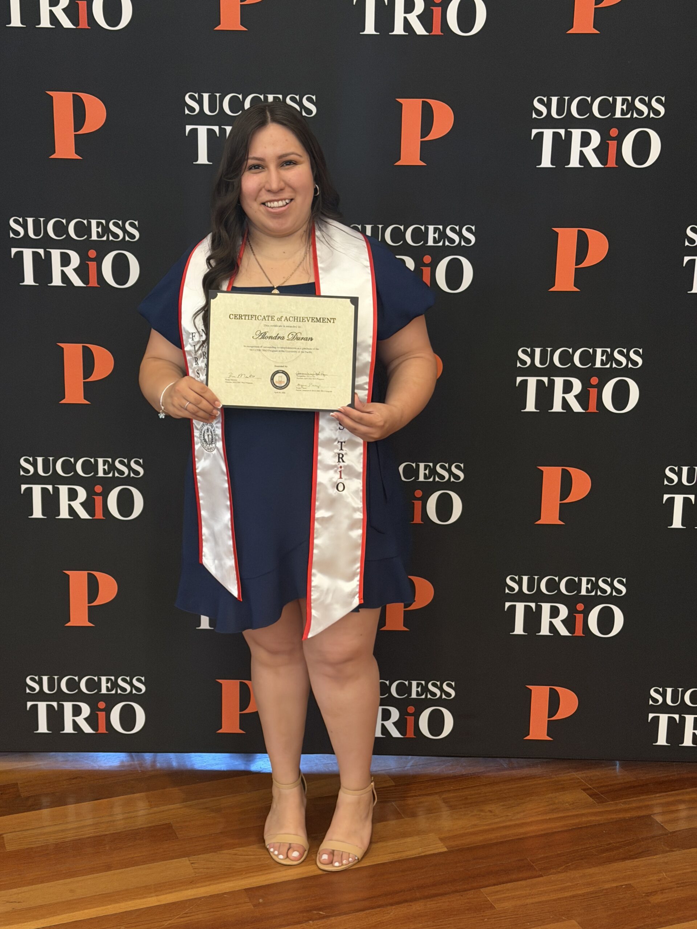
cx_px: 348
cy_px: 464
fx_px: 1289
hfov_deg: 30.3
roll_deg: +0.0
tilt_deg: -14.1
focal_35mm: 48
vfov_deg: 39.7
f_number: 1.78
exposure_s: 1/36
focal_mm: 6.76
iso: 400
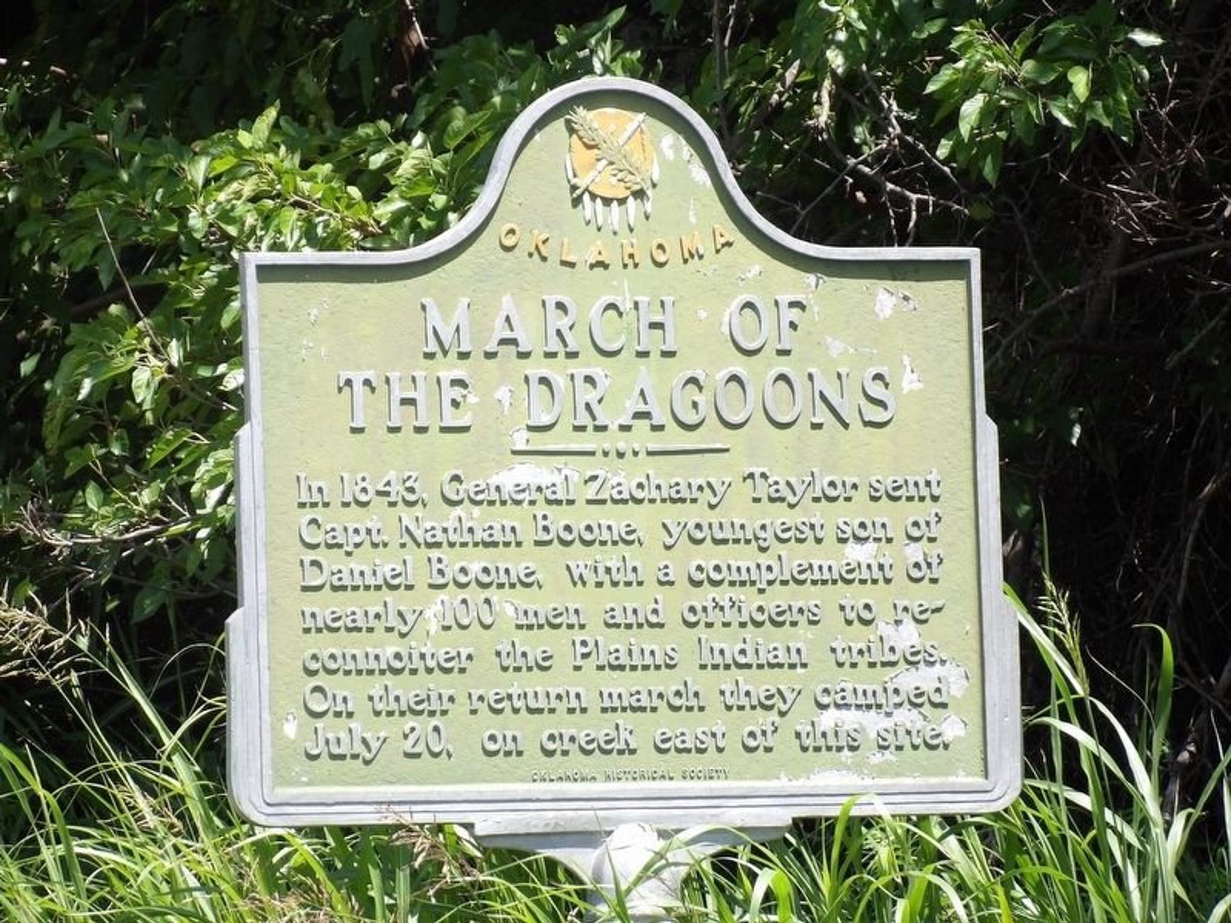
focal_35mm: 512
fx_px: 18208
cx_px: 616
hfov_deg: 3.9
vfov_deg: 2.9
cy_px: 462
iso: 100
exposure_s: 1/237
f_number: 4.1
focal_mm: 91.8
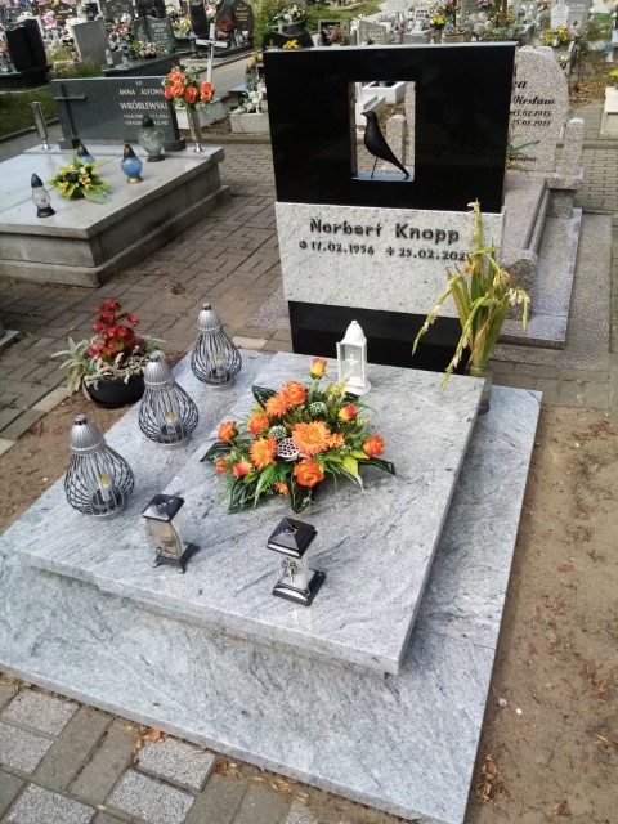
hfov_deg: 53.1
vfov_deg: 67.3
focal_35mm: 26
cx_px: 309
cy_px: 412
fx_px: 619
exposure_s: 1/831
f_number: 1.8
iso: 108
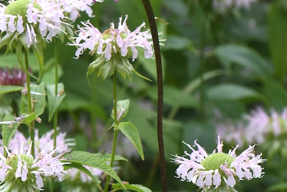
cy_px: 74
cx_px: 92
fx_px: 2336
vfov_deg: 4.7
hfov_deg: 7.0
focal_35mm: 293
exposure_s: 1/800
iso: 640
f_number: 8
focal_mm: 105
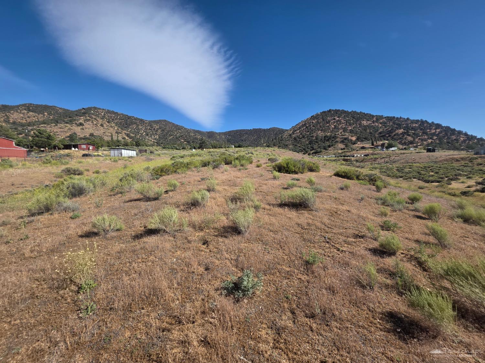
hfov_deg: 106.2
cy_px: 182
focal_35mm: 13
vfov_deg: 89.9
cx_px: 242
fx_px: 182
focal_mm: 2.2
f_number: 1.9
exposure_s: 1/2378
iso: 40
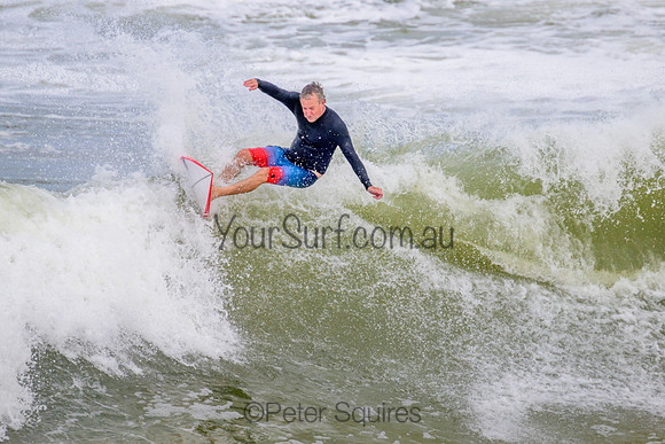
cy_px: 156
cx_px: 333
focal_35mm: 1038
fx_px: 19182
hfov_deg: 2.0
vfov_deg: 1.3
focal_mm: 800
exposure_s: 1/2000
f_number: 11
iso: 720
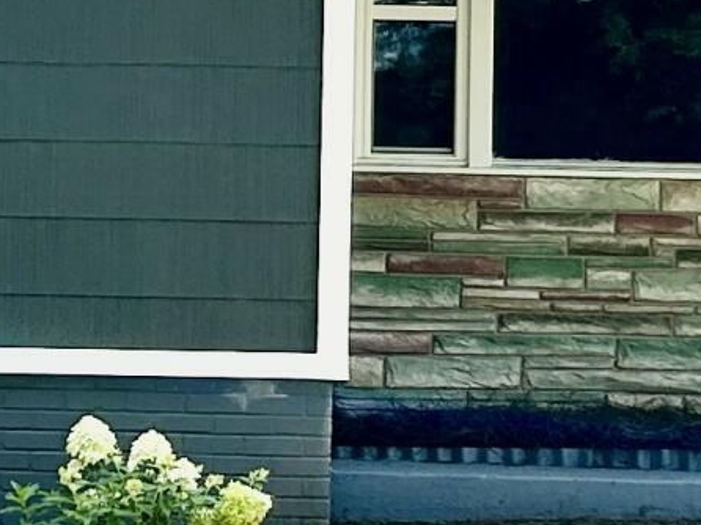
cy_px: 38
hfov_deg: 11.3
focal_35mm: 175
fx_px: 3542
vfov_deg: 8.4
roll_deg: -0.4
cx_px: 251
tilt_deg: +5.1
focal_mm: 5.7
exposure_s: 1/1511
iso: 50
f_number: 1.5
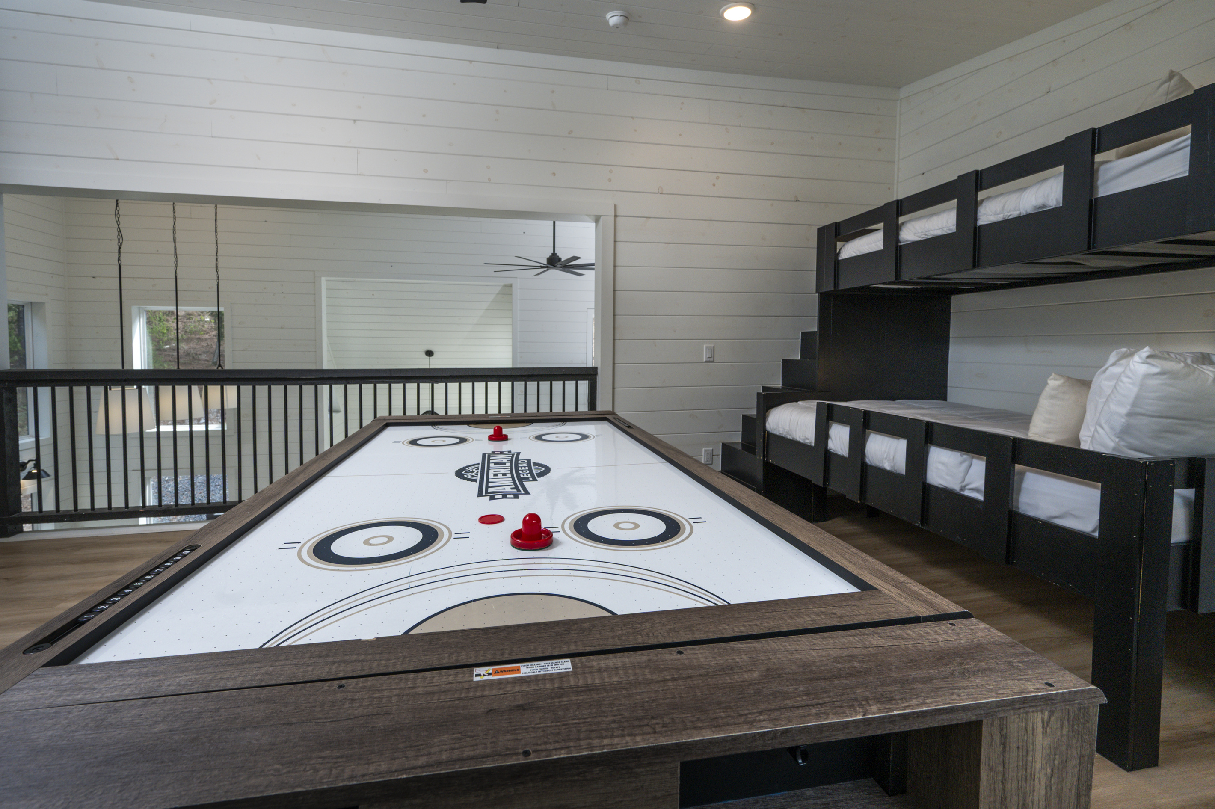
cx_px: 589
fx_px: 513
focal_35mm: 15
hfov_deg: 99.6
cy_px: 369
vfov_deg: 76.4
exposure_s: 1/100
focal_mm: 14
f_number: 8
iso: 400
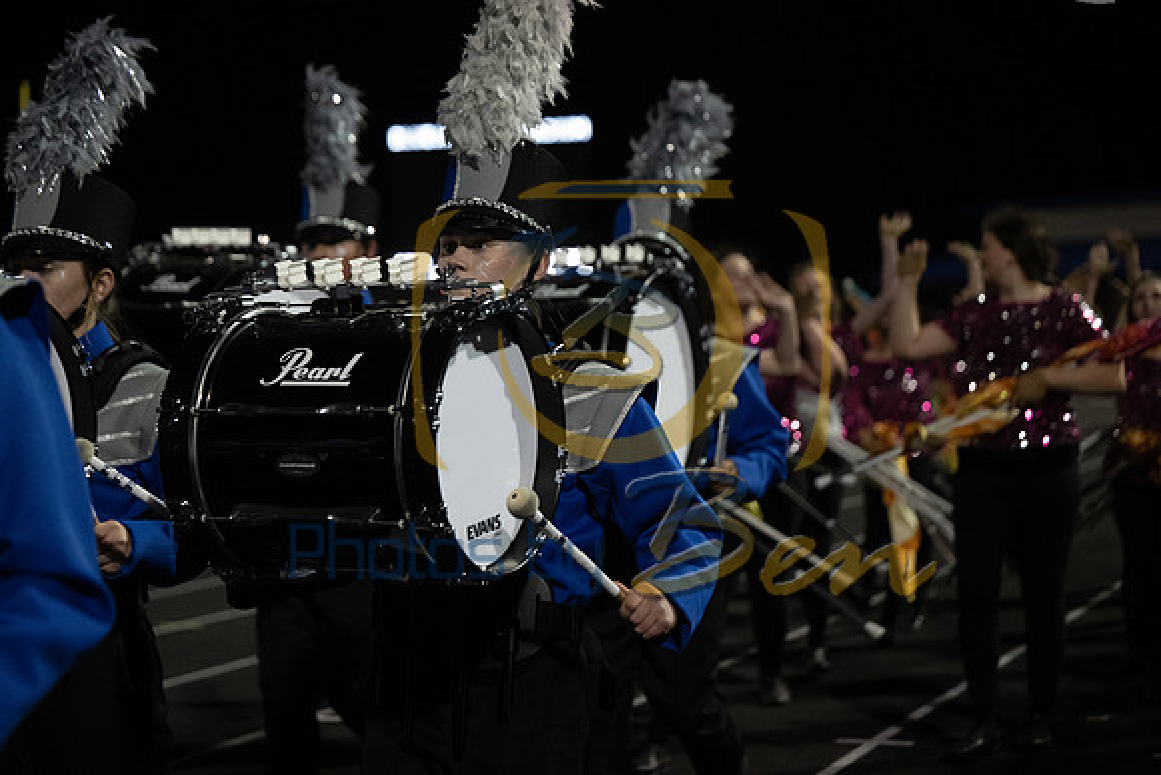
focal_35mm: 70
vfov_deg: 19.5
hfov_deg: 28.8
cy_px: 388
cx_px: 580
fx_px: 2258
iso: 5000
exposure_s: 1/800
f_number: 2.8
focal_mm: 70
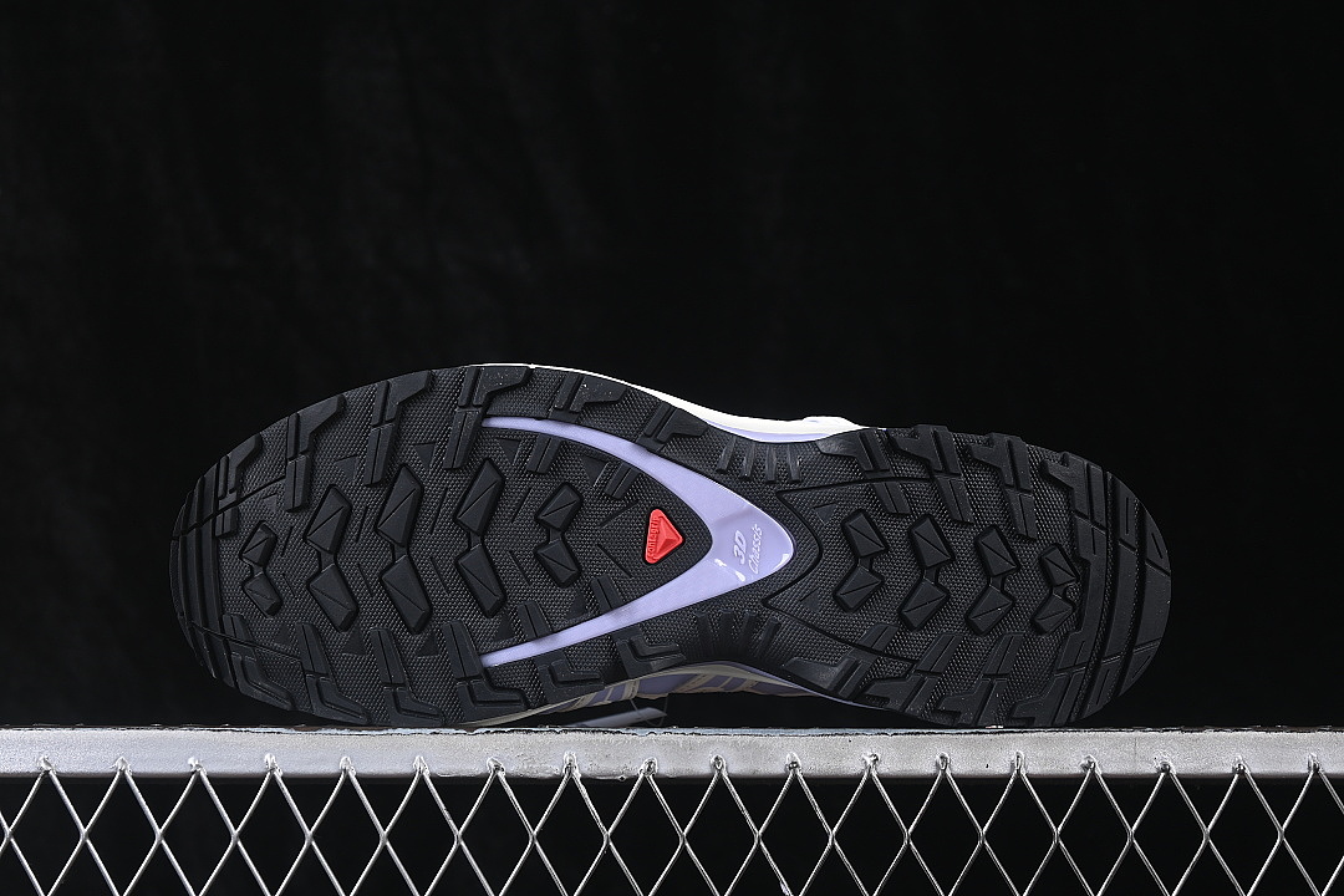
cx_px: 672
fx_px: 2800
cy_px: 448
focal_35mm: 75
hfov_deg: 27.0
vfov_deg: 18.2
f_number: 6.3
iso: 160
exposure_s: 1/60
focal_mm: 50
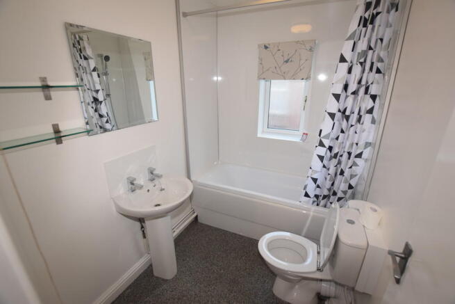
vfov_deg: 77.4
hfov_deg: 100.4
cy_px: 152
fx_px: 190
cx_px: 228
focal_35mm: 15
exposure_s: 1/100
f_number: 5
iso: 800
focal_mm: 10
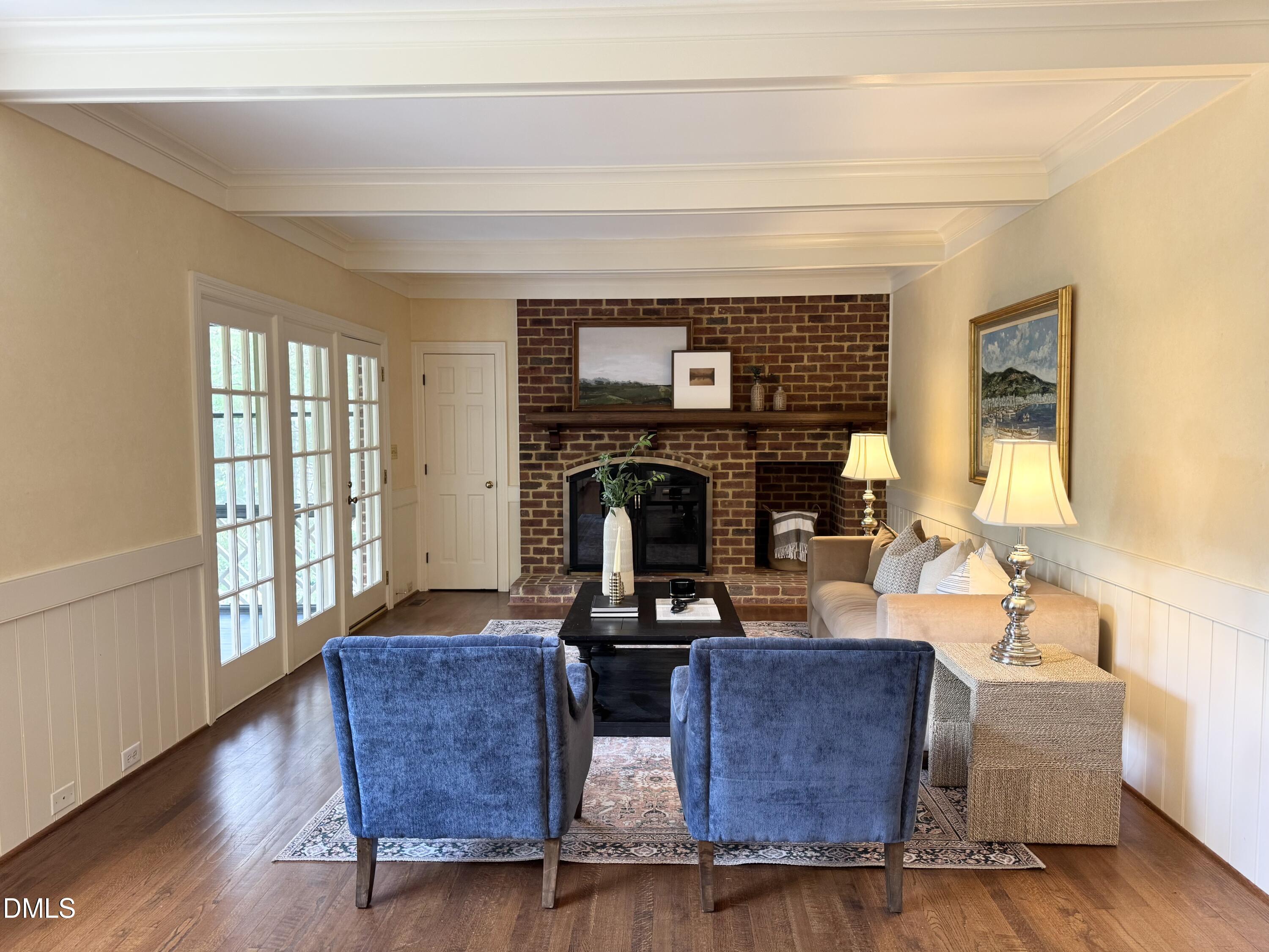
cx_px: 634
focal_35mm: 24
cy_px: 476
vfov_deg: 56.8
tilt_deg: -3.8
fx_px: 880
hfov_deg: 71.6
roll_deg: +0.3
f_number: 1.78
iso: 160
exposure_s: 1/60
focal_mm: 6.76
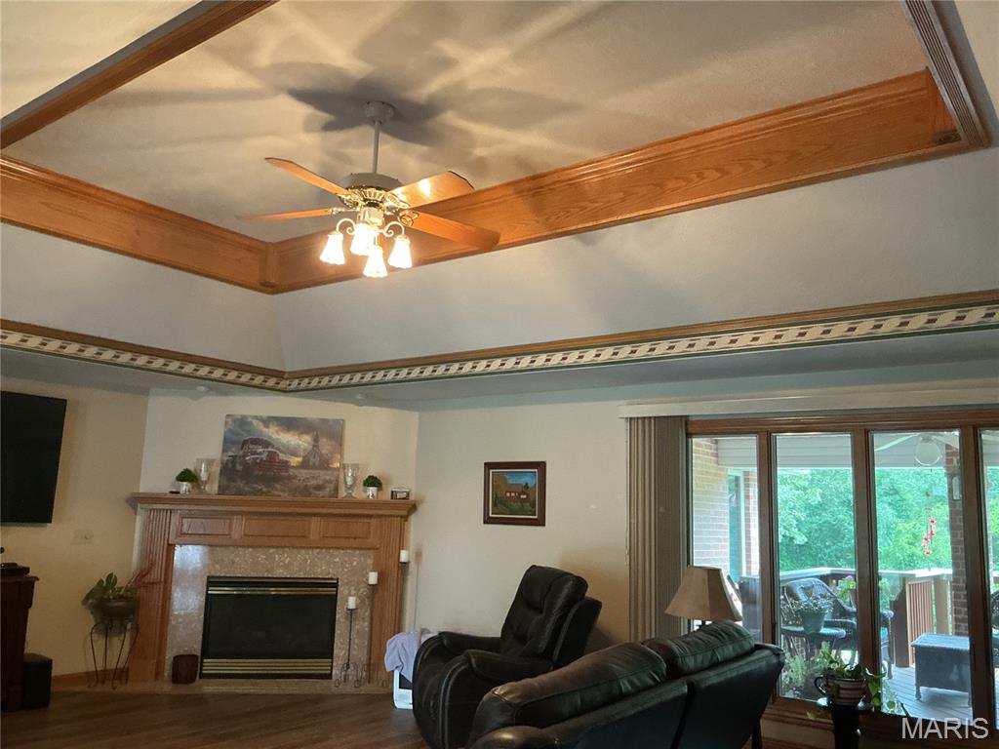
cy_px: 374
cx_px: 500
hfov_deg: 61.7
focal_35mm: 29
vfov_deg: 48.2
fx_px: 837
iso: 250
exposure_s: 1/60
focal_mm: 3
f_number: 1.8
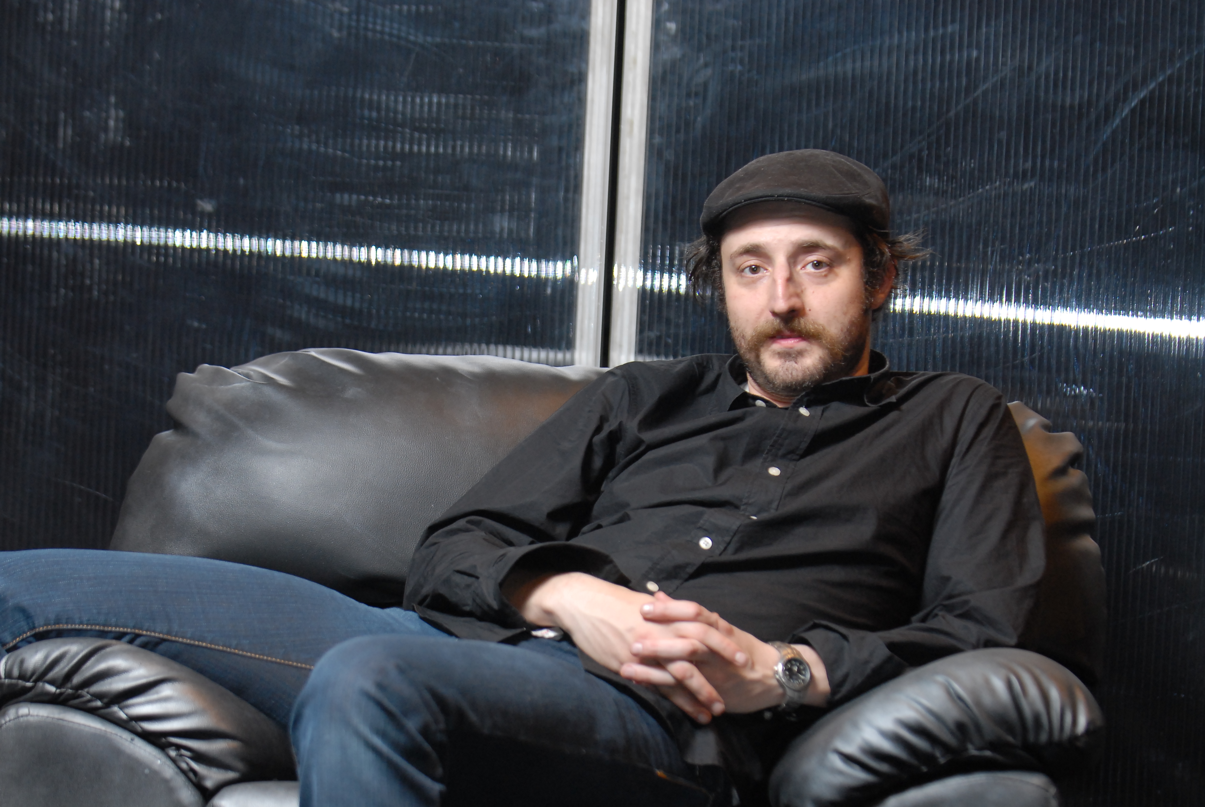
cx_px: 602
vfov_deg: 11.5
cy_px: 404
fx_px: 4021
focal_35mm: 120
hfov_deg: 17.0
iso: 400
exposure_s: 1/80
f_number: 3.2
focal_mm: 80
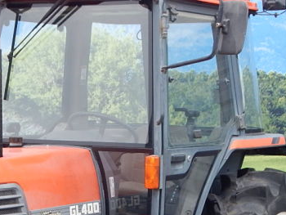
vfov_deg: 10.8
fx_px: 1133
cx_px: 83
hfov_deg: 14.4
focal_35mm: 137
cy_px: 202
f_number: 3.7
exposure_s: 1/80
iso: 125
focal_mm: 8.6
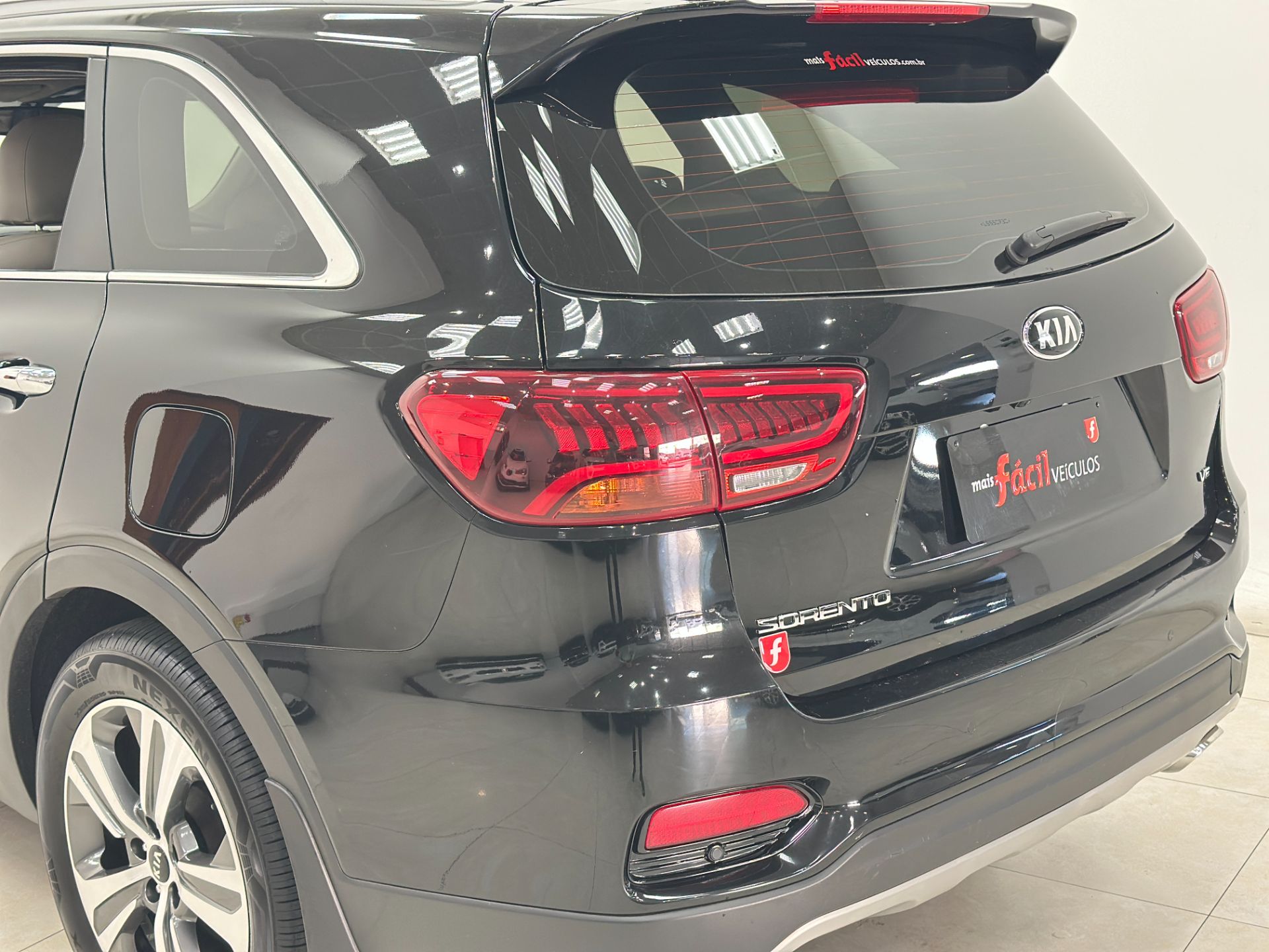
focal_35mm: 48
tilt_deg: -11.3
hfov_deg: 39.7
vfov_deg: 30.3
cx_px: 634
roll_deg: +1.7
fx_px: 1760
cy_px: 476
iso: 320
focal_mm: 6.86
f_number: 1.78
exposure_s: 1/60
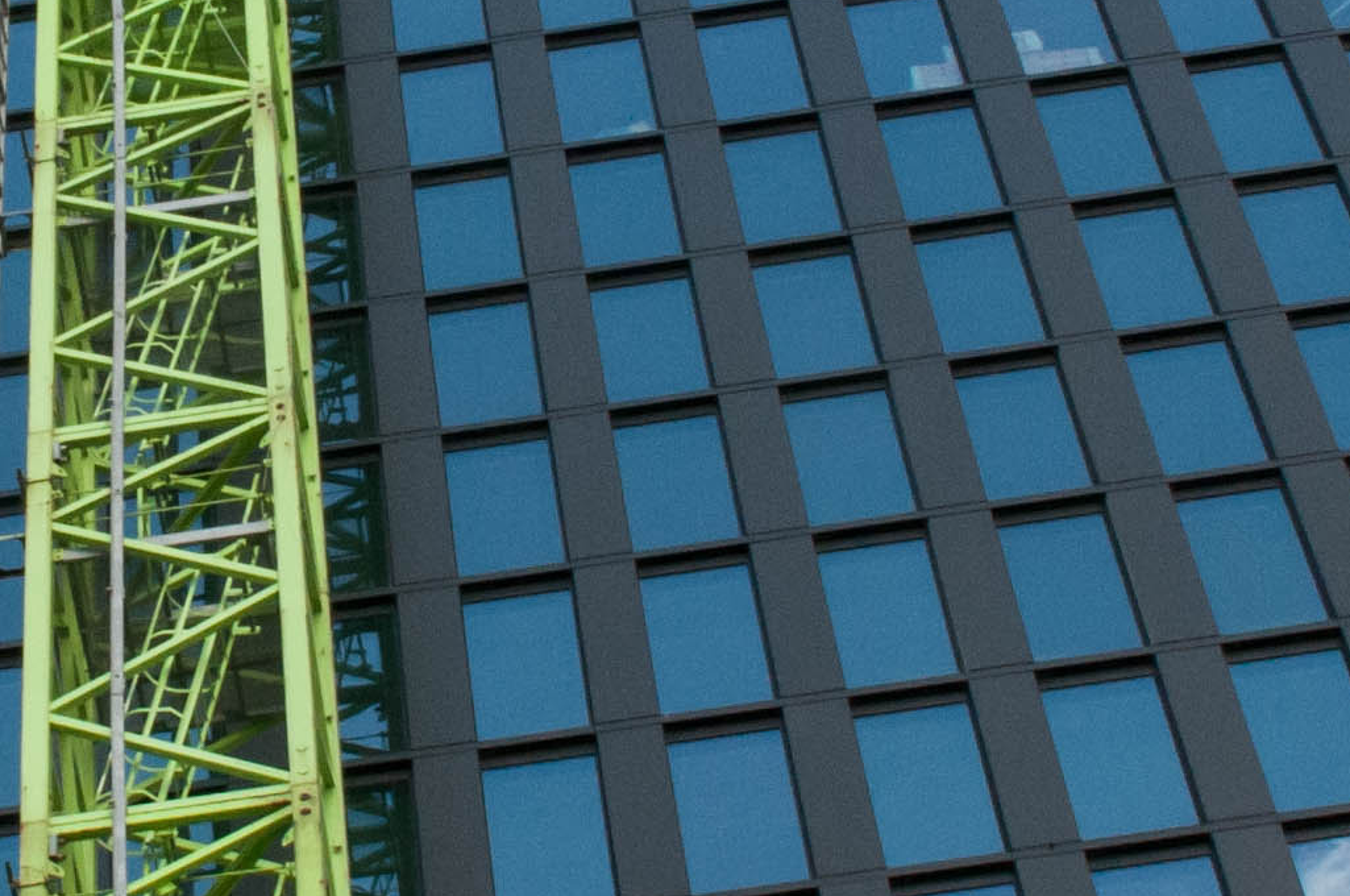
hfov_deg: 17.8
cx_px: 84
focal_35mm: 113
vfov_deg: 12.1
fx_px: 4231
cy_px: 383
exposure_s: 1/250
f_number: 16
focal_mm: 18
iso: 800
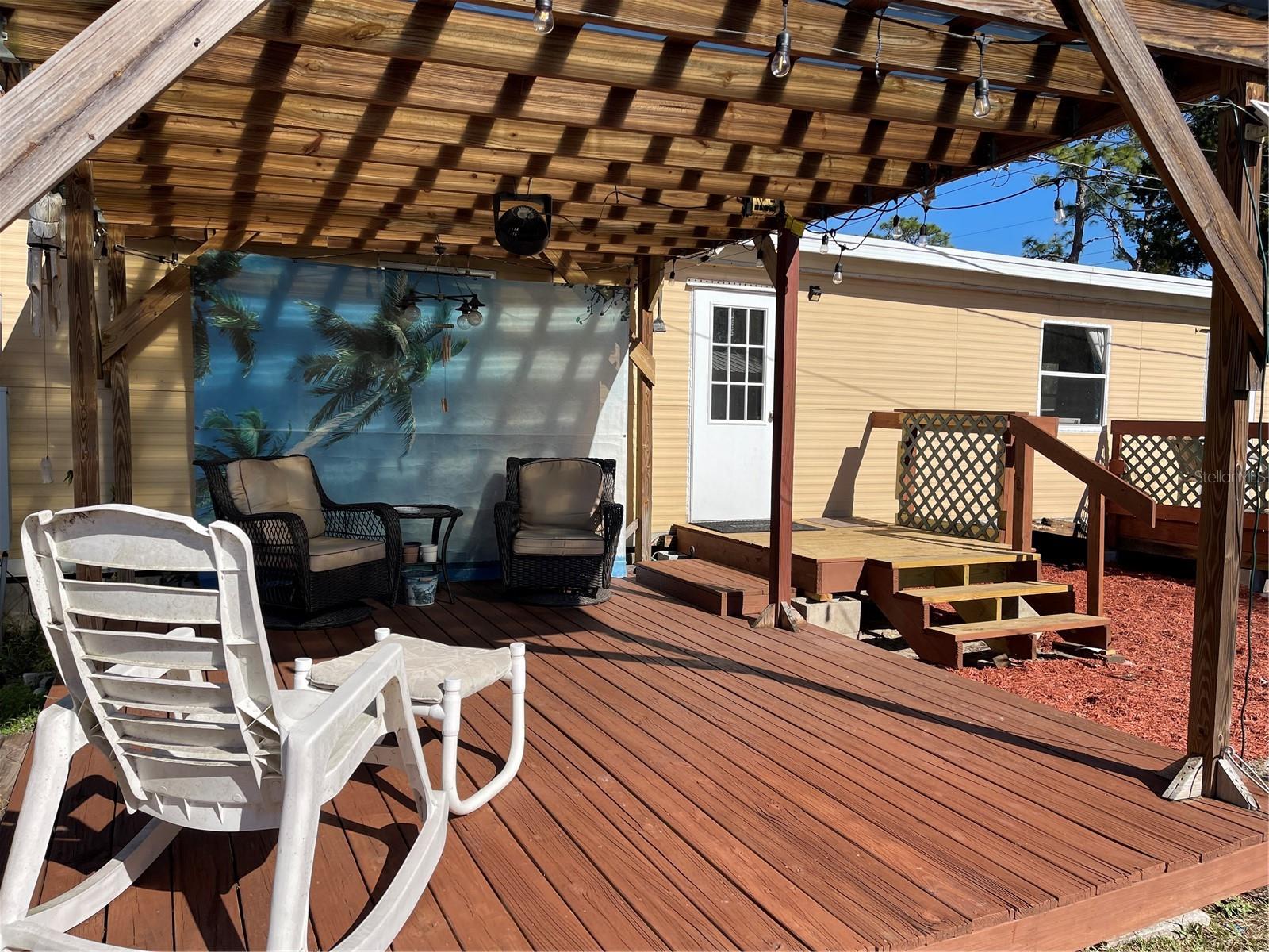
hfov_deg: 69.4
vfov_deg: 54.9
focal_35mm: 25
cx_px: 634
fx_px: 916
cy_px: 476
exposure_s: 1/4202
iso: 32
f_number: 1.6
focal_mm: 5.1
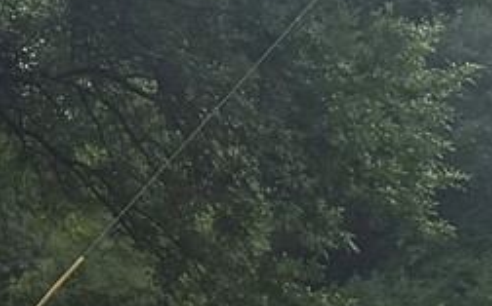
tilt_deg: +2.7
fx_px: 2599
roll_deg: +0.4
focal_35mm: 194
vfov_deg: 6.7
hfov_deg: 9.7
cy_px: 156
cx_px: -631
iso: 100
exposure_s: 1/4405
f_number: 1.78
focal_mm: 6.76
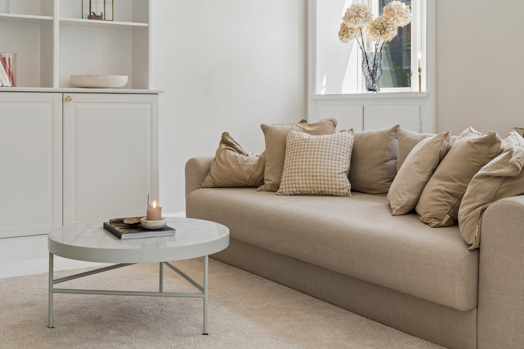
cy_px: 174
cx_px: 262
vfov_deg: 29.9
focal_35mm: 45
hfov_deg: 43.6
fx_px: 655
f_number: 6.3
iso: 200
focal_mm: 30
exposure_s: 1/80
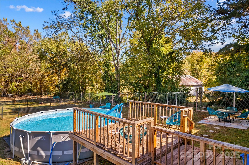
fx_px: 152
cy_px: 82
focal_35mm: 22
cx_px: 124
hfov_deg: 78.6
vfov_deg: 57.2
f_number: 2.8
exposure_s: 1/320
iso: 100
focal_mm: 8.38
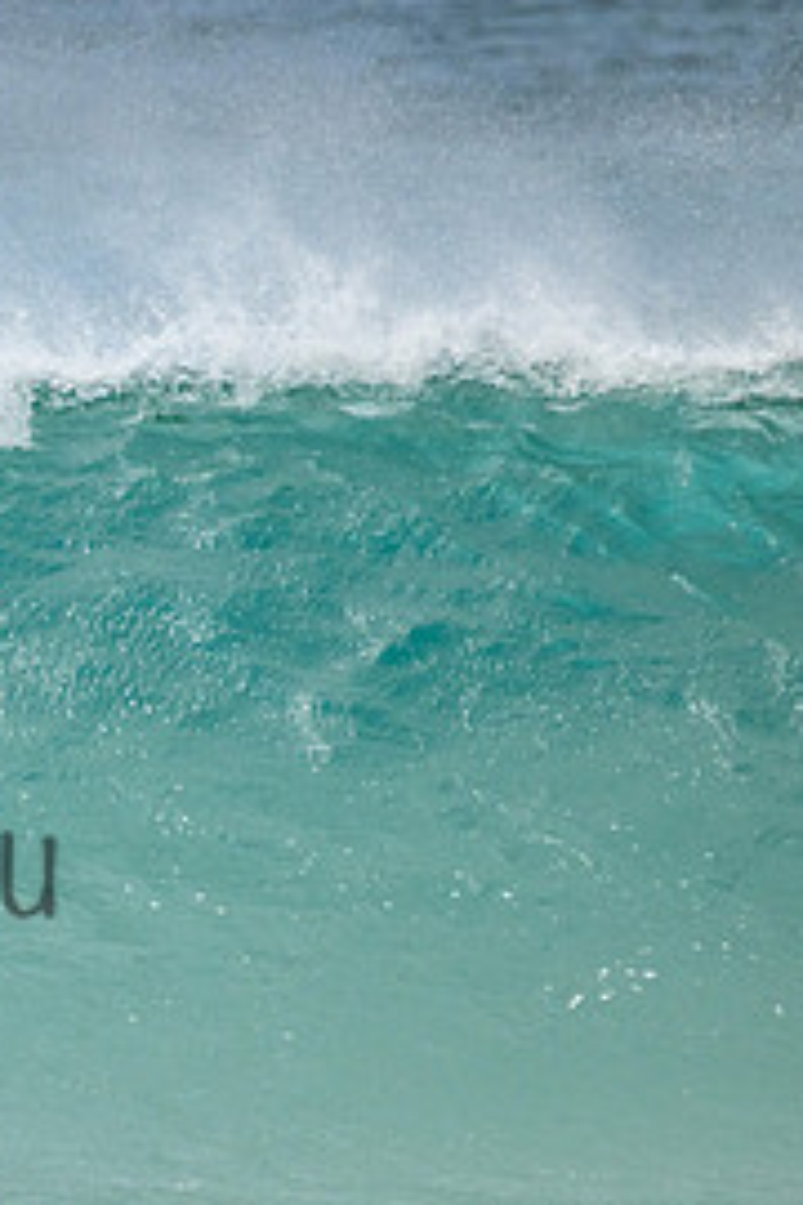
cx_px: -415
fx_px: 57443
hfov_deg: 0.8
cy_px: 814
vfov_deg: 1.2
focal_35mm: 1717
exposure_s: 1/3200
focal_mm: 800
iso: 1250
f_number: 11
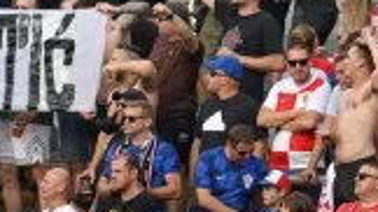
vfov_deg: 1.2
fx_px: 9839
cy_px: -266
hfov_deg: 2.2
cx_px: -44
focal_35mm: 982
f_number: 2.8
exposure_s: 1/1250
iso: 200
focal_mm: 200
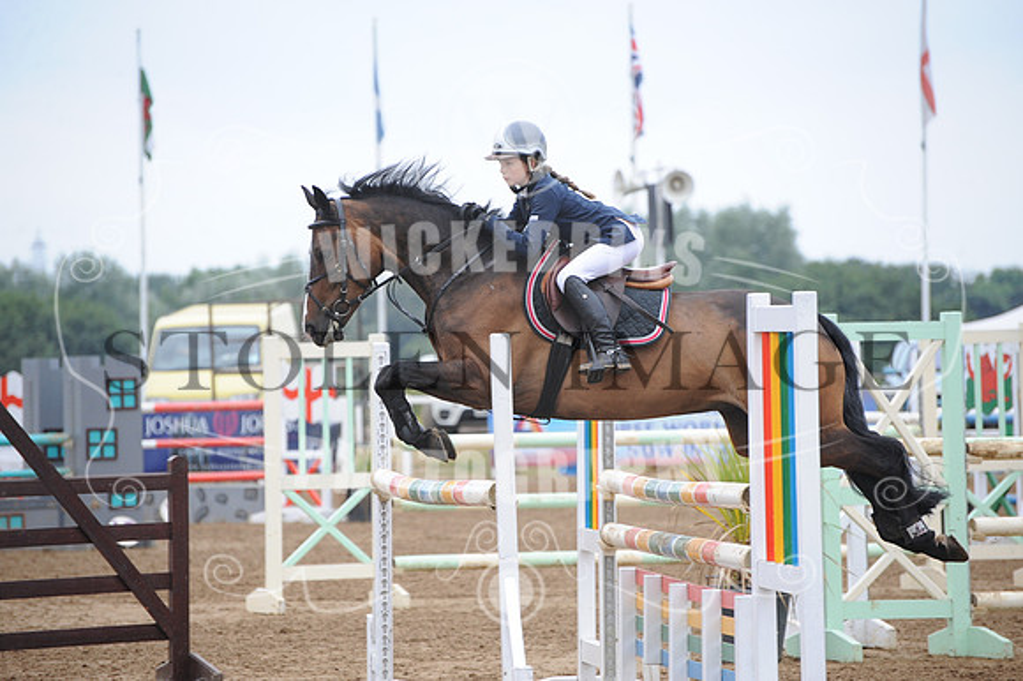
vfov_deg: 6.5
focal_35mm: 210
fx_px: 5964
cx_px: 512
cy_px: 340
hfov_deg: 9.8
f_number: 5.6
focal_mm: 210
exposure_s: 1/1000
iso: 1000
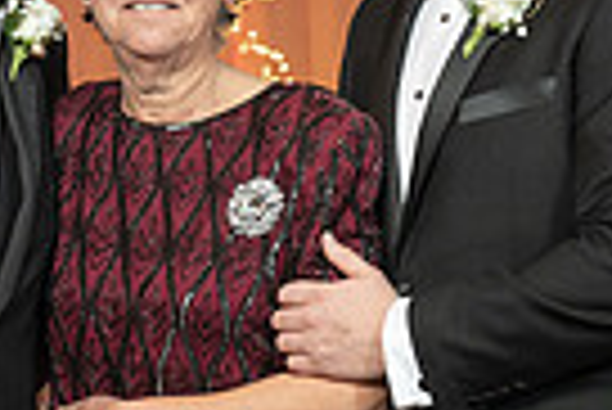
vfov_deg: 6.5
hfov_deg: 9.7
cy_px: 27
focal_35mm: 211
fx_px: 3591
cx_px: 106
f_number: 4
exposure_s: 1/100
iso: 2000
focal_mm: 49
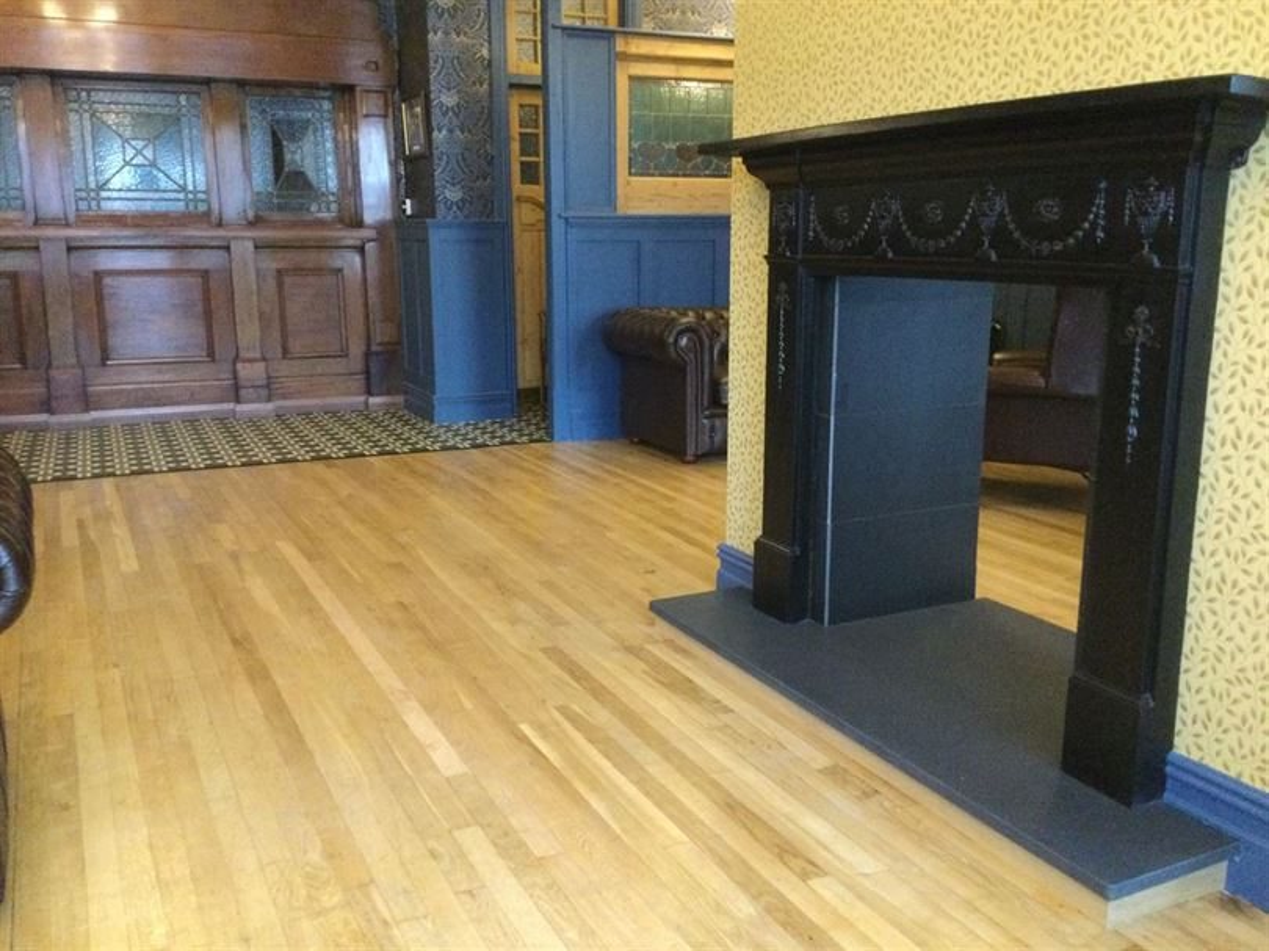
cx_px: 634
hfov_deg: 58.4
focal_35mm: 31
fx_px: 1136
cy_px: 476
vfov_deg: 45.4
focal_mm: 3.3
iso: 320
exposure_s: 1/17
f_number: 2.4
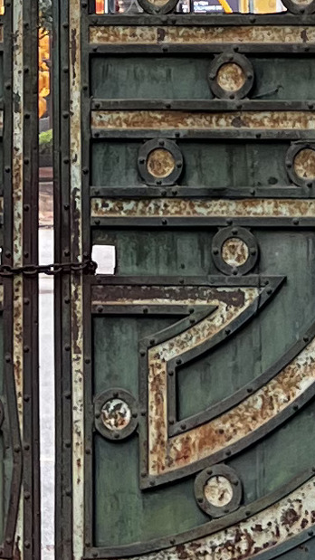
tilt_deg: +17.2
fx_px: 2718
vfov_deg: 10.3
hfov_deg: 6.6
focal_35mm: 183
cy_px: -753
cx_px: 75
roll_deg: +0.8
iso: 40
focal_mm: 5.7
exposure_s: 1/218
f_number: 1.5
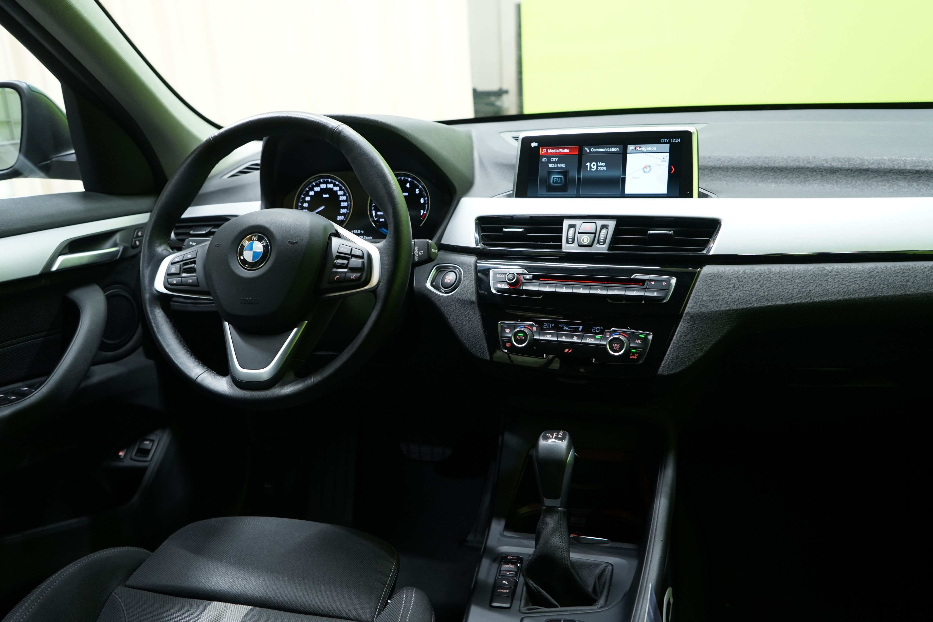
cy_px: 311
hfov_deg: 65.5
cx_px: 466
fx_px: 726
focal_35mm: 28
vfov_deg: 46.4
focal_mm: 28
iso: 800
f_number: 4.5
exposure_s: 1/20
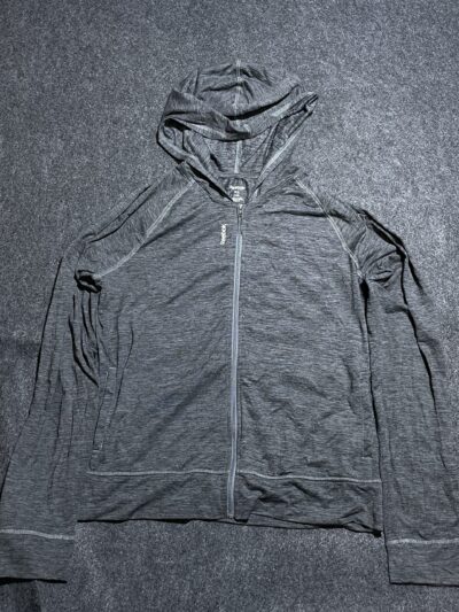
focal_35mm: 26
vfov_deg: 67.3
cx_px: 230
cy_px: 306
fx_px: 459
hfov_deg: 53.1
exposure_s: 1/50
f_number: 1.6
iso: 125
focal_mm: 4.2
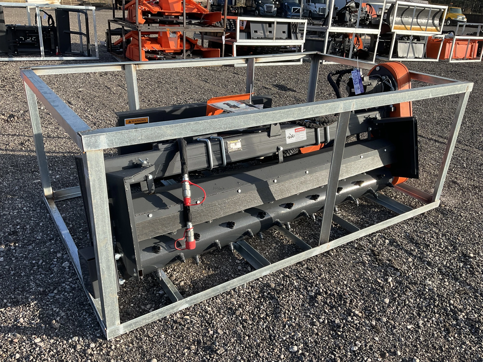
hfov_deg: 61.7
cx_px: 242
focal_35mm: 29
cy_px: 181
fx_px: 405
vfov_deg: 48.2
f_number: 1.8
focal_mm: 3
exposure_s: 1/599
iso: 25
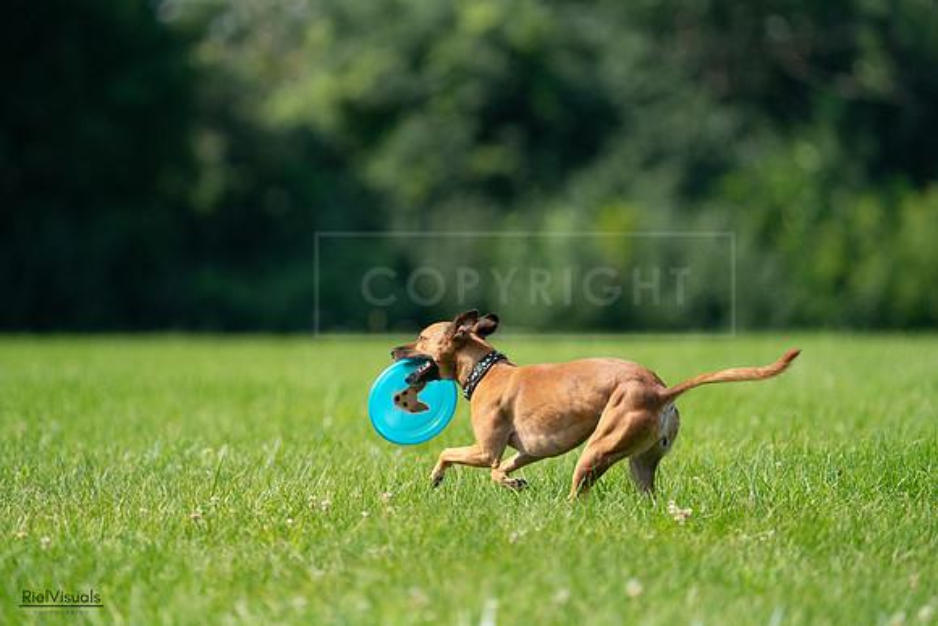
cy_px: 313
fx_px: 12170
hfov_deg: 4.4
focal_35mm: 467
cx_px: 469
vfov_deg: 2.9
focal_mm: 467
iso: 1250
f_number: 6.3
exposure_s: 1/4000
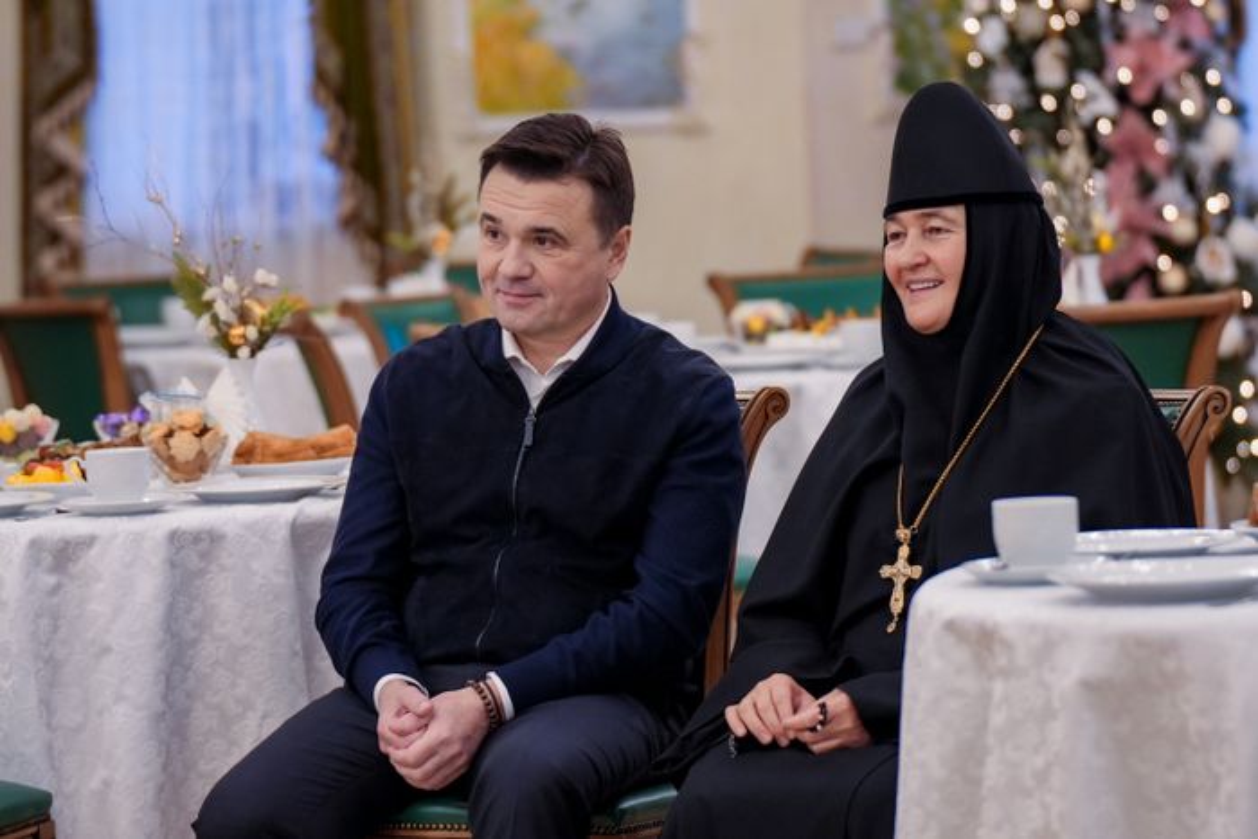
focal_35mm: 162
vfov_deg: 8.5
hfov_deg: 12.7
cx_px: 629
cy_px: 420
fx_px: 5661
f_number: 2.8
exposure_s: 1/250
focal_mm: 108
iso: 1250
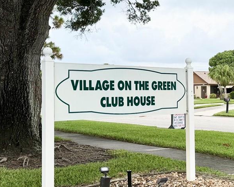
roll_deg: +0.7
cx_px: 235
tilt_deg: +2.1
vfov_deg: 24.2
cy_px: 72
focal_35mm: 63
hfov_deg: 28.2
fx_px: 436
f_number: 1.78
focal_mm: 6.76
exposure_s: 1/3279
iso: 80
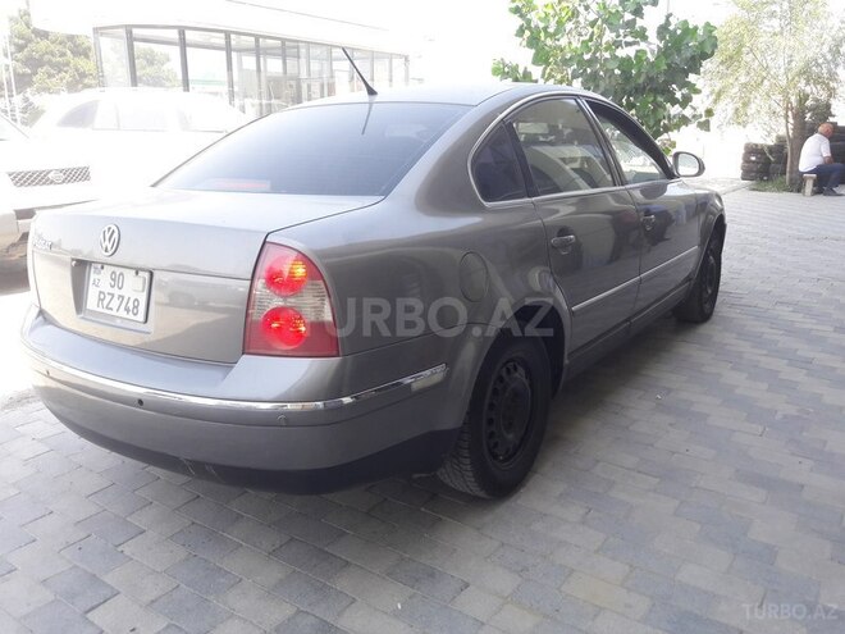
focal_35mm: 28
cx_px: 422
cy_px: 317
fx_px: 683
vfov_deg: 49.7
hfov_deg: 63.4
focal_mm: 3.7
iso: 40
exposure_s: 1/238
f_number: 1.9
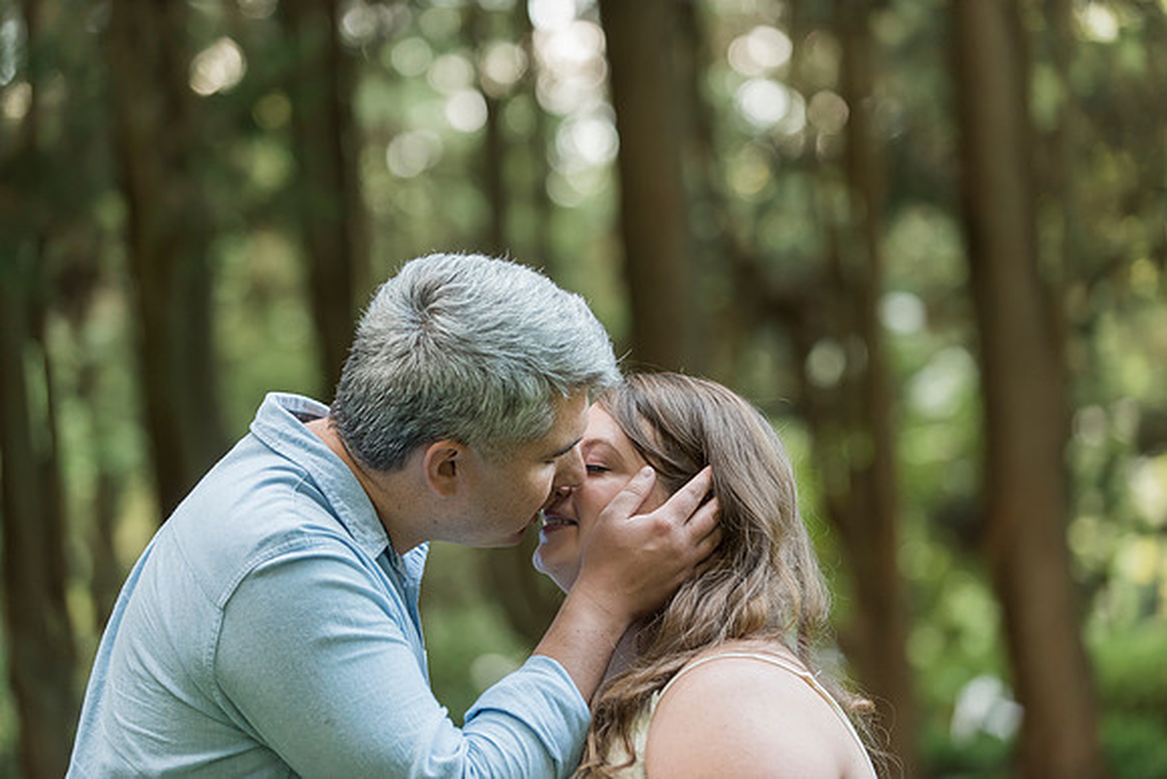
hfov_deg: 17.1
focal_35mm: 120
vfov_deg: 11.4
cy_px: 390
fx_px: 3891
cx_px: 584
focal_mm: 120
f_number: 2.8
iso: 800
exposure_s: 1/200
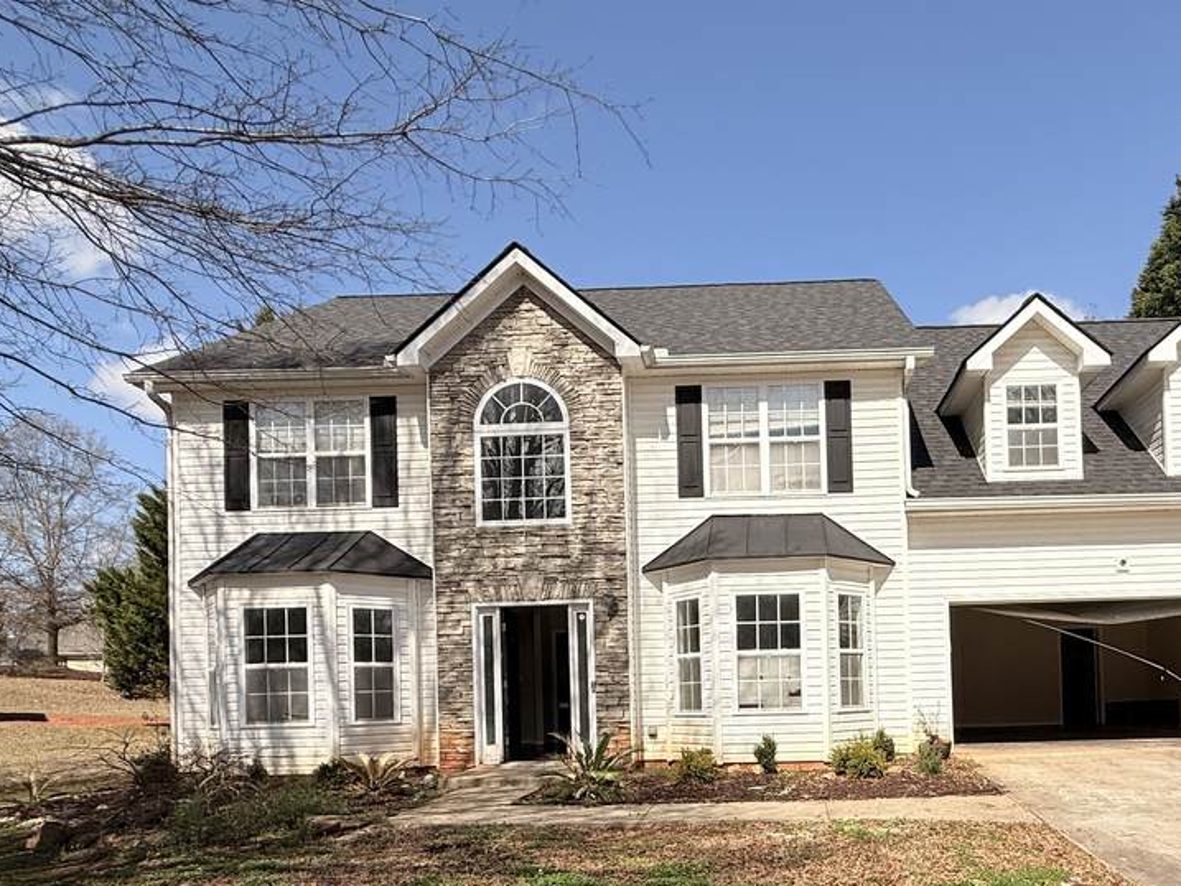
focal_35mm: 25
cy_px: 685
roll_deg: +1.3
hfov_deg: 67.6
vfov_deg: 52.0
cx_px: 781
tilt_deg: +0.6
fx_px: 853
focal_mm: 2.22
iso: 50
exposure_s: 1/3663
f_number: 2.2
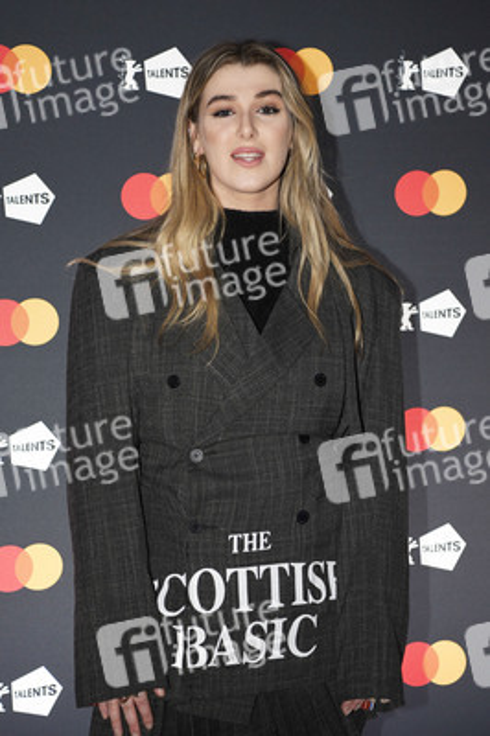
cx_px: 245
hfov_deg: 19.4
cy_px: 368
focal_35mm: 70
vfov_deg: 28.9
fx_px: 1432
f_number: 3.5
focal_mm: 70
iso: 800
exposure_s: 1/250
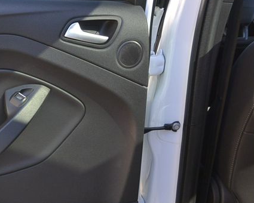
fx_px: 459
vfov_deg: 24.5
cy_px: 167
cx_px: -34
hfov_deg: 27.9
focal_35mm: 61
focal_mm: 10
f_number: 3.5
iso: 160
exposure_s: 1/320
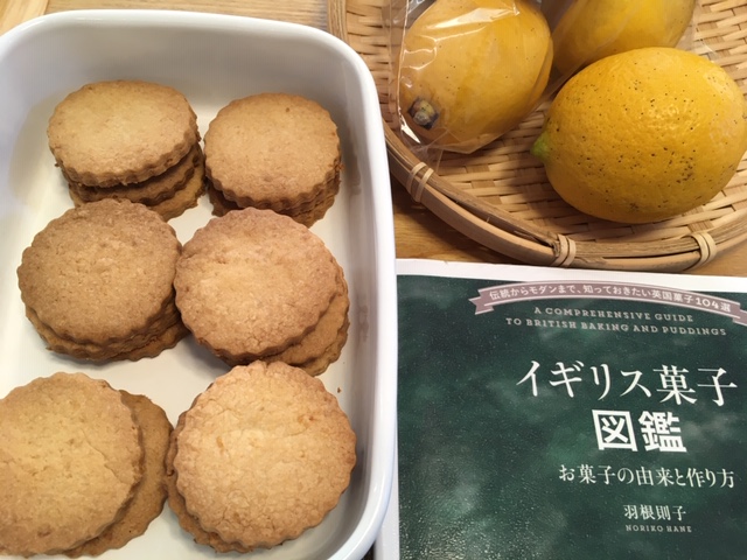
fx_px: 626
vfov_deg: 48.2
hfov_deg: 61.7
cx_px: 374
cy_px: 280
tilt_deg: -62.3
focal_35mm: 29
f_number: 2.2
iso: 50
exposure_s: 1/30
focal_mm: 4.15
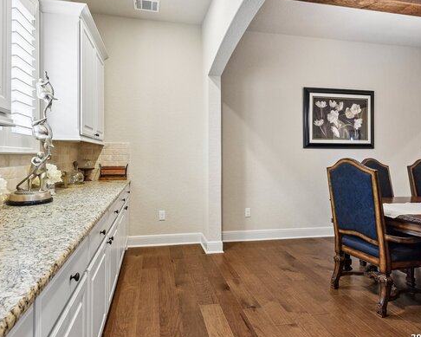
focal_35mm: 21
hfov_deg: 77.6
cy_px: 157
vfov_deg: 65.5
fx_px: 262
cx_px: 203
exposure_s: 1/20
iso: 2200
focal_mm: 17
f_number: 8
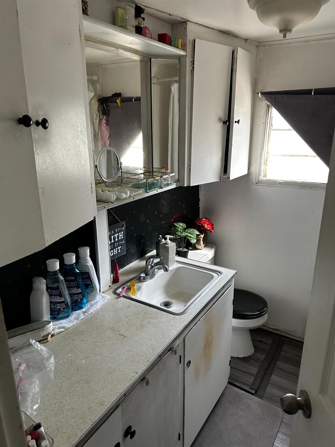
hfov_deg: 56.8
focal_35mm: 24
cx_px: 168
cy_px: 224
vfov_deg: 71.6
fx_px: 310
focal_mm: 6.86
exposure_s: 1/99
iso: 250
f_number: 1.78
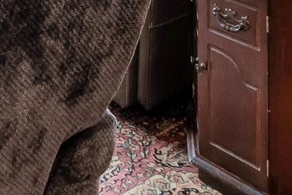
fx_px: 877
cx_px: 21
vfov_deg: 10.4
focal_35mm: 108
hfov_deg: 18.6
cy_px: -316
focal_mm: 16
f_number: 8
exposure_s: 1/750
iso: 800
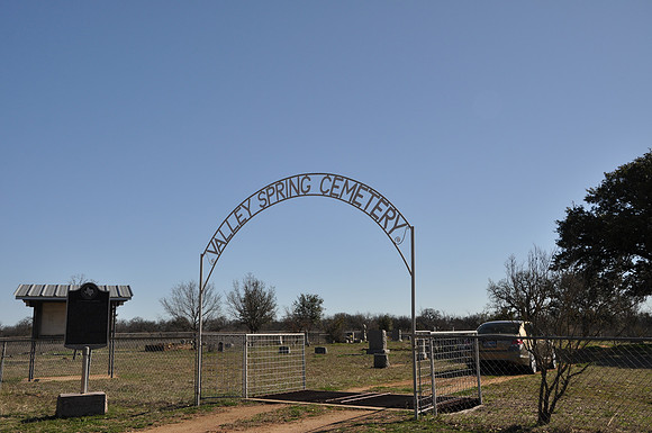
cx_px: 326
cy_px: 216
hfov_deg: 57.3
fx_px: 597
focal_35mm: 33
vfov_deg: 39.9
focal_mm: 22
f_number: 9
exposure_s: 1/320
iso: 200
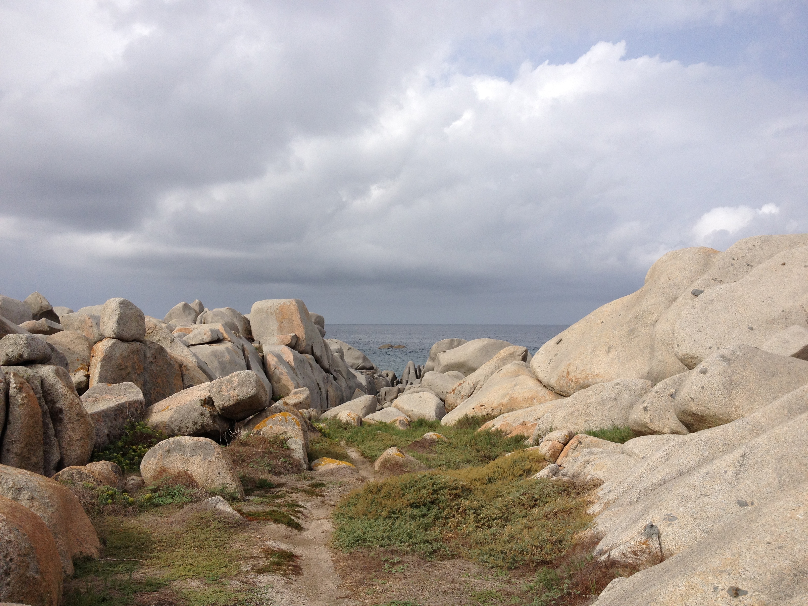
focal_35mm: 35
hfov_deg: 52.6
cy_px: 303
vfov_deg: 40.7
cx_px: 404
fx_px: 817
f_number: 2.4
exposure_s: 1/2304
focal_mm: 4.28
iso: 64
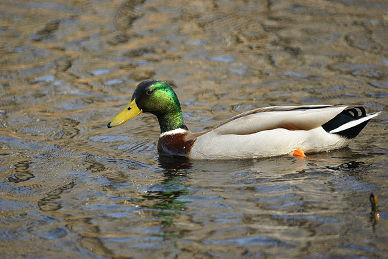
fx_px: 8085
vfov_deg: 1.8
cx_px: 194
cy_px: 130
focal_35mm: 750
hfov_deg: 2.7
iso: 800
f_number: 8
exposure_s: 1/500
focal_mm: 500
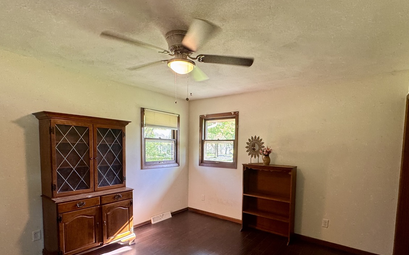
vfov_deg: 61.2
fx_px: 212
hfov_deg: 87.9
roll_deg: -1.4
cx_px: 214
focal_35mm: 19
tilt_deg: -5.5
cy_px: 163
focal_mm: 2.22
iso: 200
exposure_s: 1/60
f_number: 2.2
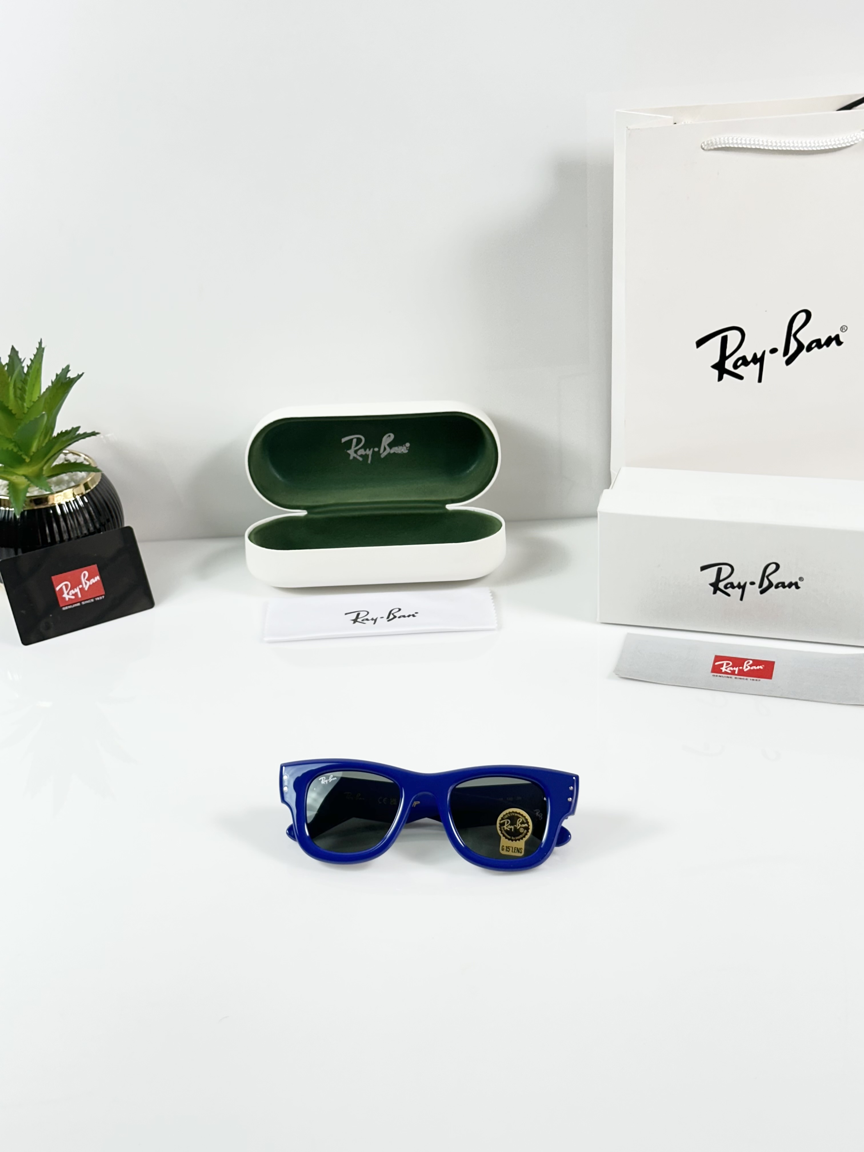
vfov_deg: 39.7
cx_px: 432
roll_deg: +3.1
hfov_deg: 30.3
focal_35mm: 48
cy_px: 576
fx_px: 1597
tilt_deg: -28.5
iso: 50
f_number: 1.78
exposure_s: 1/100
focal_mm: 6.86
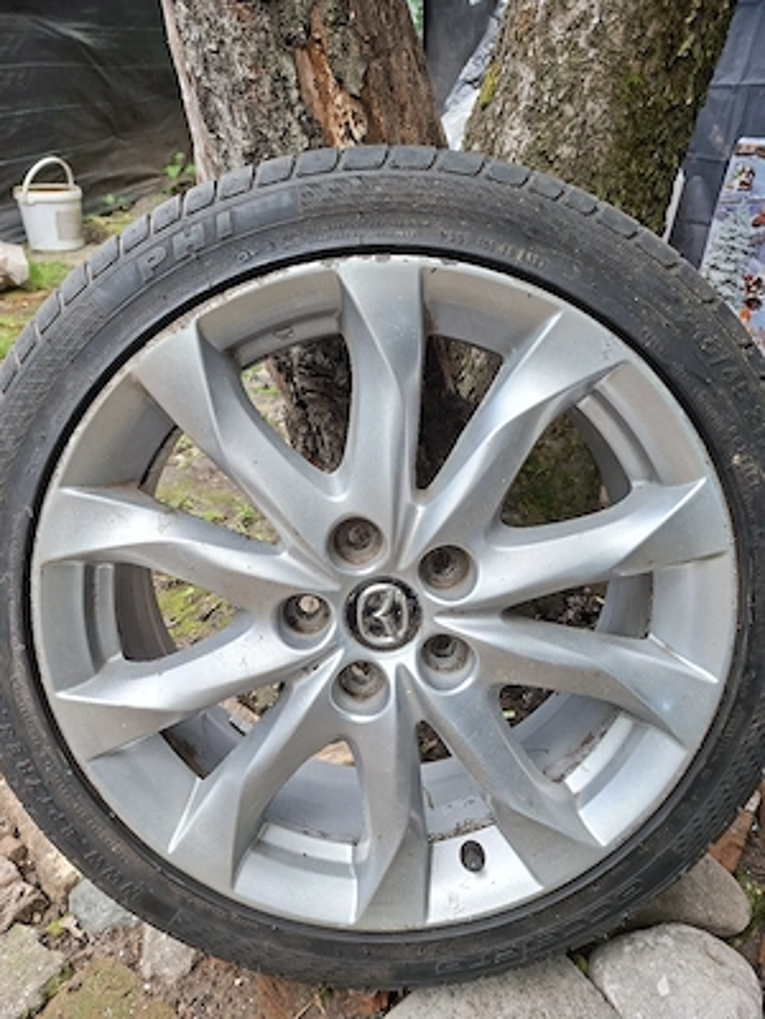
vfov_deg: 73.9
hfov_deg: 58.9
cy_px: 510
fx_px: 678
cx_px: 382
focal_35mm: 23
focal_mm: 5.54
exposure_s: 1/116
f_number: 1.8
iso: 50
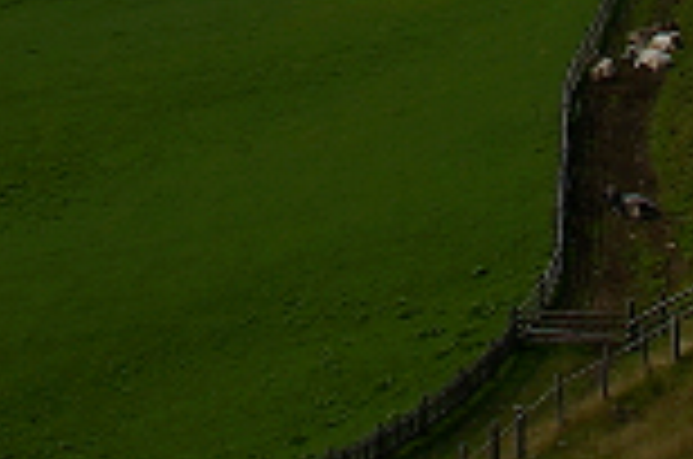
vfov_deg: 6.1
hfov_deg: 9.8
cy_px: -868
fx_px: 4034
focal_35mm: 210
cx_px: 266
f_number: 4.5
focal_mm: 18
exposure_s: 1/320
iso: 100
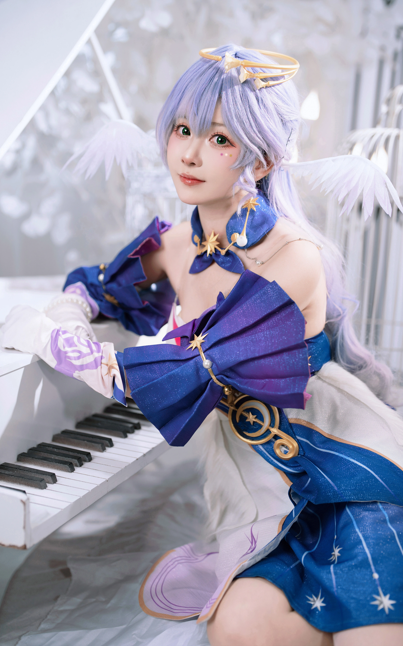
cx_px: 213
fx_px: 896
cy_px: 323
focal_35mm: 51
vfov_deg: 39.6
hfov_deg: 25.3
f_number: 1.8
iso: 100
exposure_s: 1/400
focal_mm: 50
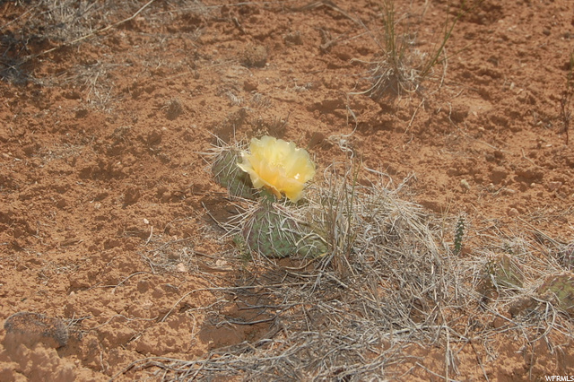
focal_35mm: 72
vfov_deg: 18.9
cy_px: 191
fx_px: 1147
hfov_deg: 28.1
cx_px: 287
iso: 200
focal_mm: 48
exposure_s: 1/500
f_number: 9
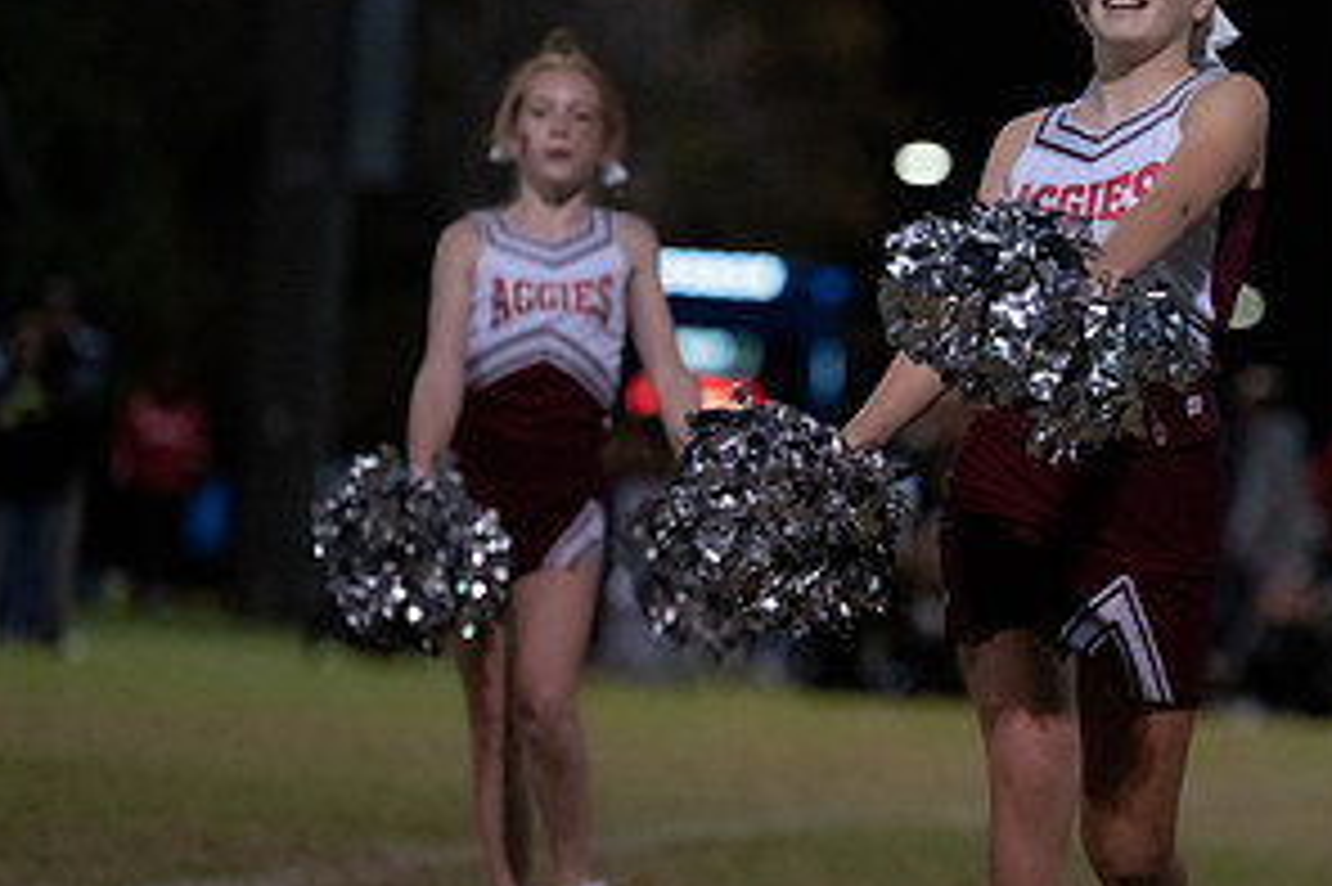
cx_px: 1188
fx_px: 11019
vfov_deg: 4.6
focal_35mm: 298
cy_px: 483
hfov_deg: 6.9
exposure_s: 1/800
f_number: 2.8
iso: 8000
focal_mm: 152
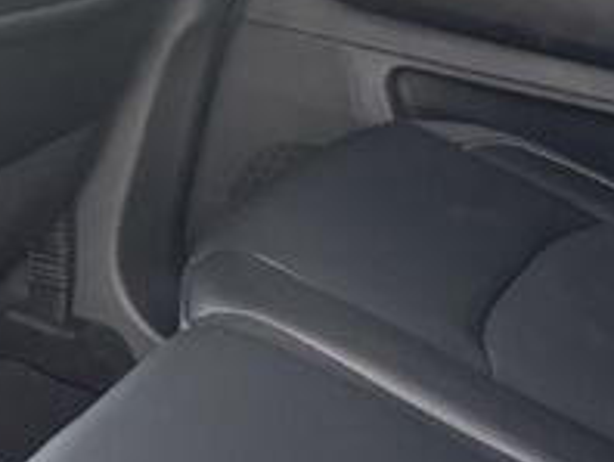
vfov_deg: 12.0
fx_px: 2202
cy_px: 127
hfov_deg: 15.5
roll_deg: -6.5
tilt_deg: -19.0
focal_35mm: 124
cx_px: -50
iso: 640
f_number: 1.78
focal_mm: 6.76
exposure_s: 1/60
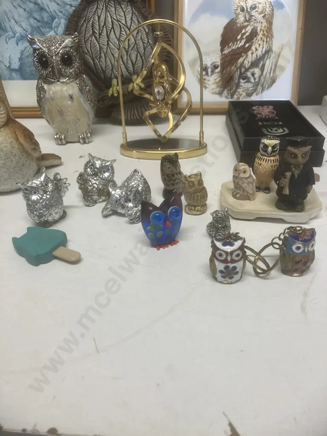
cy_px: 218
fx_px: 353
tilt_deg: -30.5
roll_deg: +1.3
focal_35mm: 28
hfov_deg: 49.7
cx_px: 164
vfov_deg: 63.4
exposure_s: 1/100
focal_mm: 3.99
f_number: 1.8
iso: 80
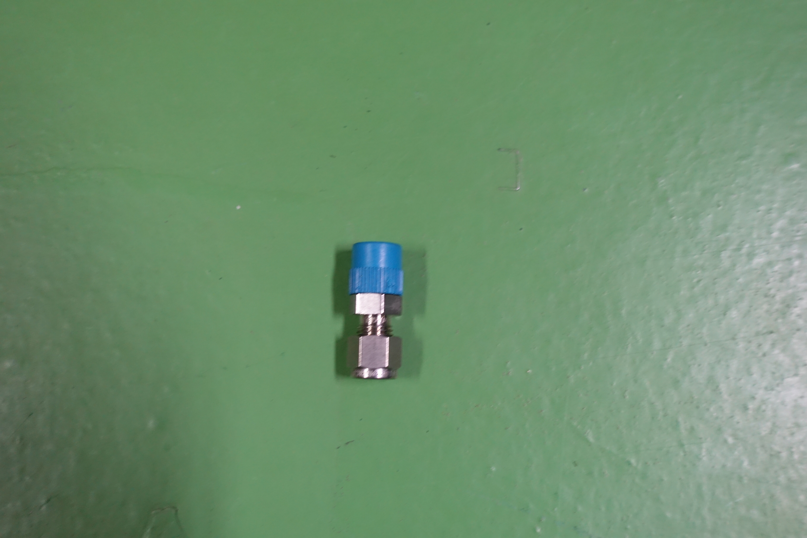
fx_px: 852
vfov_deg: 35.1
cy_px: 269
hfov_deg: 50.7
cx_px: 404
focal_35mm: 38
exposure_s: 1/40
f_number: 2.8
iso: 640
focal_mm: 13.92
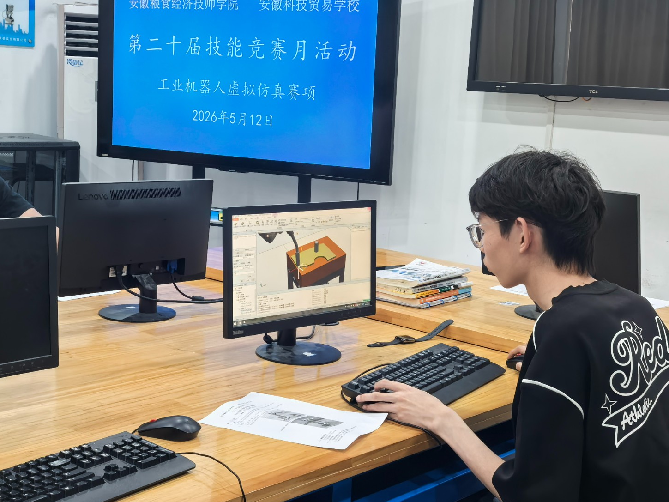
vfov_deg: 27.5
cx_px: 328
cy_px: 226
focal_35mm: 53
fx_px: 1024
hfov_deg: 36.2
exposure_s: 1/33.3
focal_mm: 5.75
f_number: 4
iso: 320
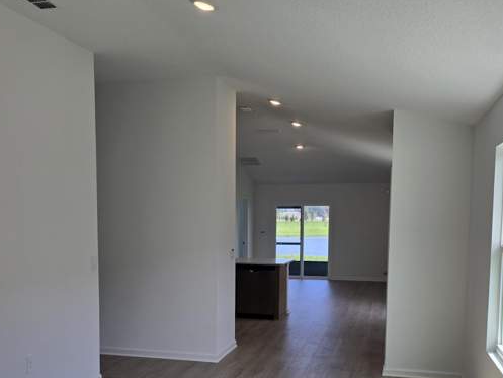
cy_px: 269
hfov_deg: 50.1
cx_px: 243
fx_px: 538
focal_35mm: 37
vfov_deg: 38.0
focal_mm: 6.3
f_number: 1.7
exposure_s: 1/120
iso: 12
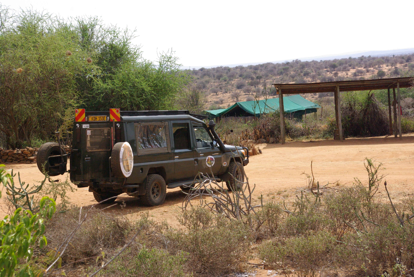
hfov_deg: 24.6
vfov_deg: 16.6
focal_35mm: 82
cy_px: 138
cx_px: 207
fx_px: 950
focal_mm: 55
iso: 800
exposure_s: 1/750
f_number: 11
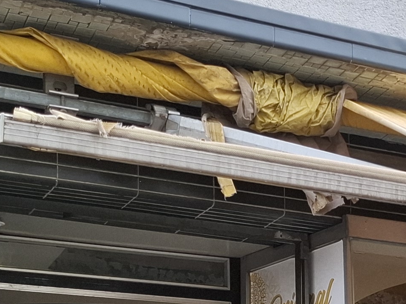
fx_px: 1149
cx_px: 507
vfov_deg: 14.1
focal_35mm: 98
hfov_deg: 18.8
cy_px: 463
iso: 50
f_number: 1.8
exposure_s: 1/290
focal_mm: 5.54
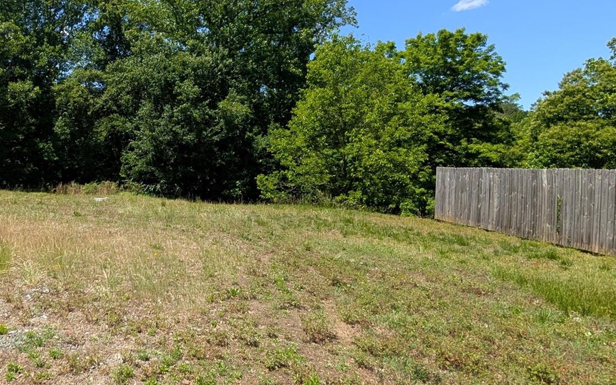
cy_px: 159
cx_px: 155
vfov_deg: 50.8
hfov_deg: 69.9
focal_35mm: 24
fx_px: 403
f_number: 1.7
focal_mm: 2.02
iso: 53
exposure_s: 1/1626
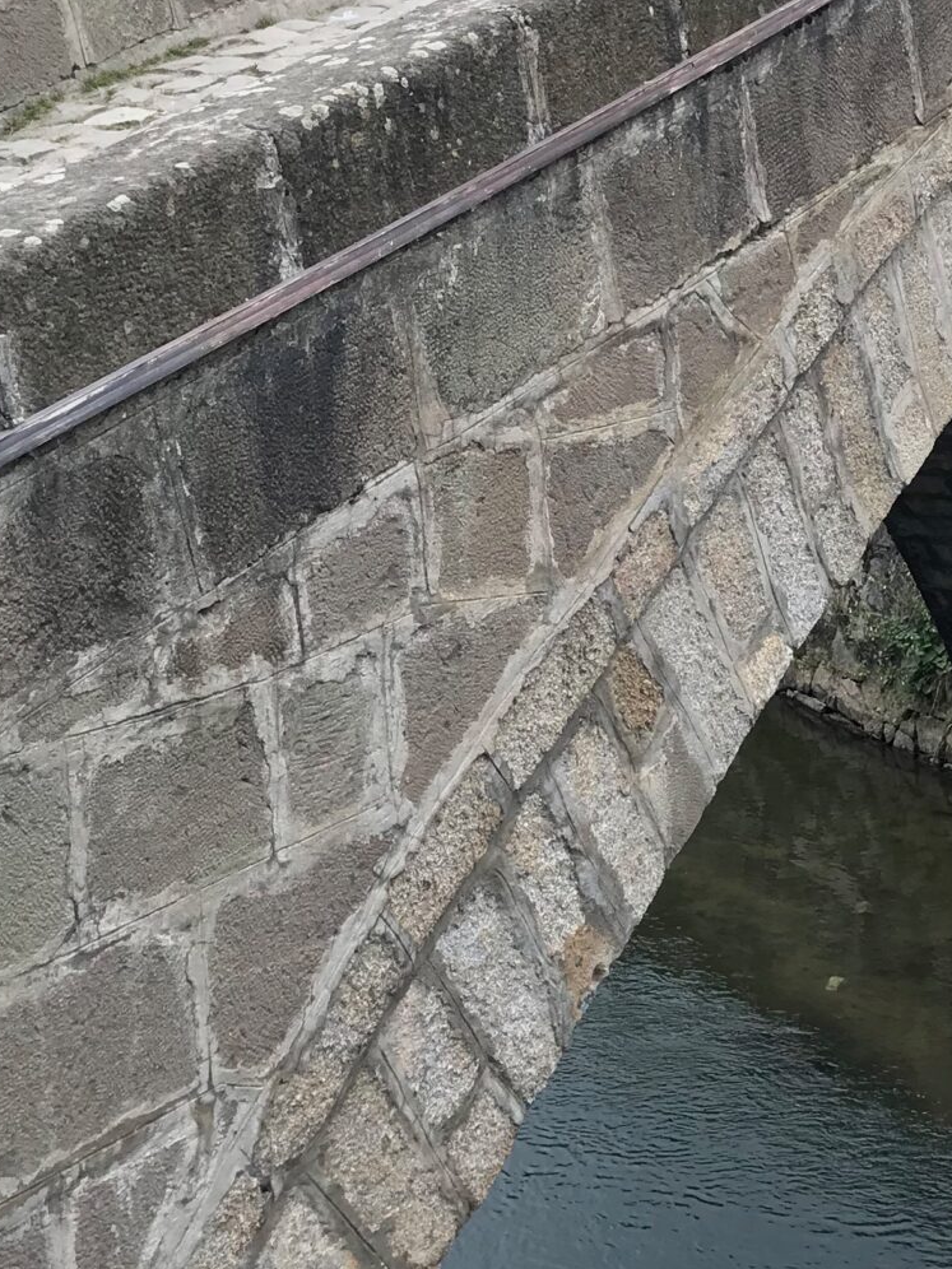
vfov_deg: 26.8
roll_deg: +2.6
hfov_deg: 20.3
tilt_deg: -6.1
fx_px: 2640
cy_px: 354
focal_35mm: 72
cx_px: 677
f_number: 1.8
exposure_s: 1/507
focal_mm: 3.99
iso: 20
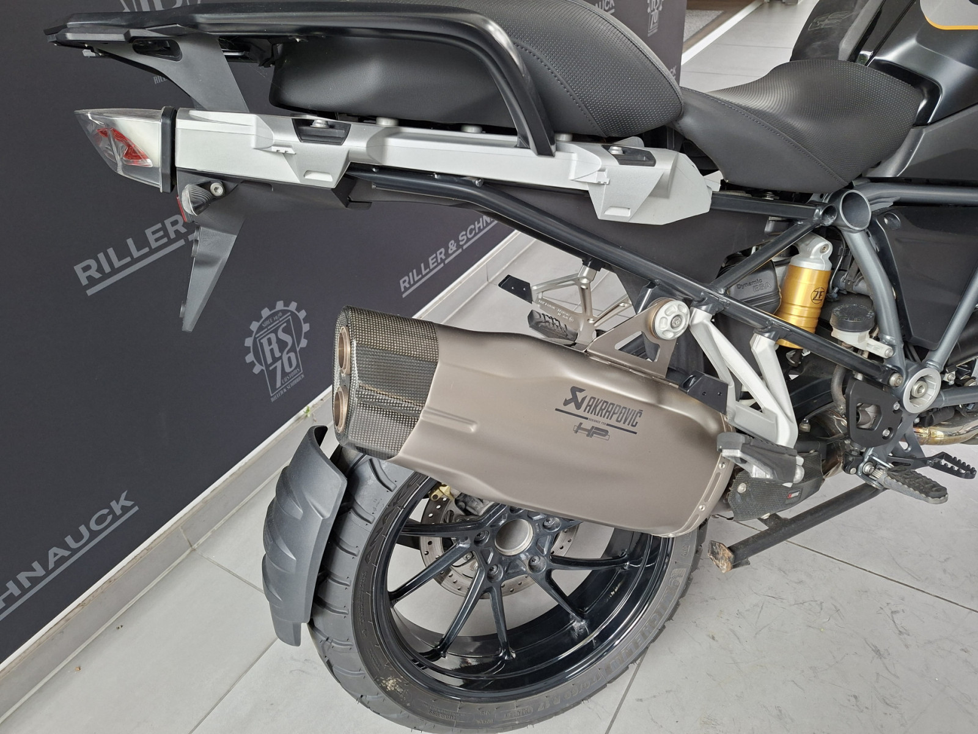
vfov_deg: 58.9
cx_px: 489
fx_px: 650
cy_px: 367
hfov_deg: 73.9
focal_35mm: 23
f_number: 1.8
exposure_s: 1/120
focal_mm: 5.54
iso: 200
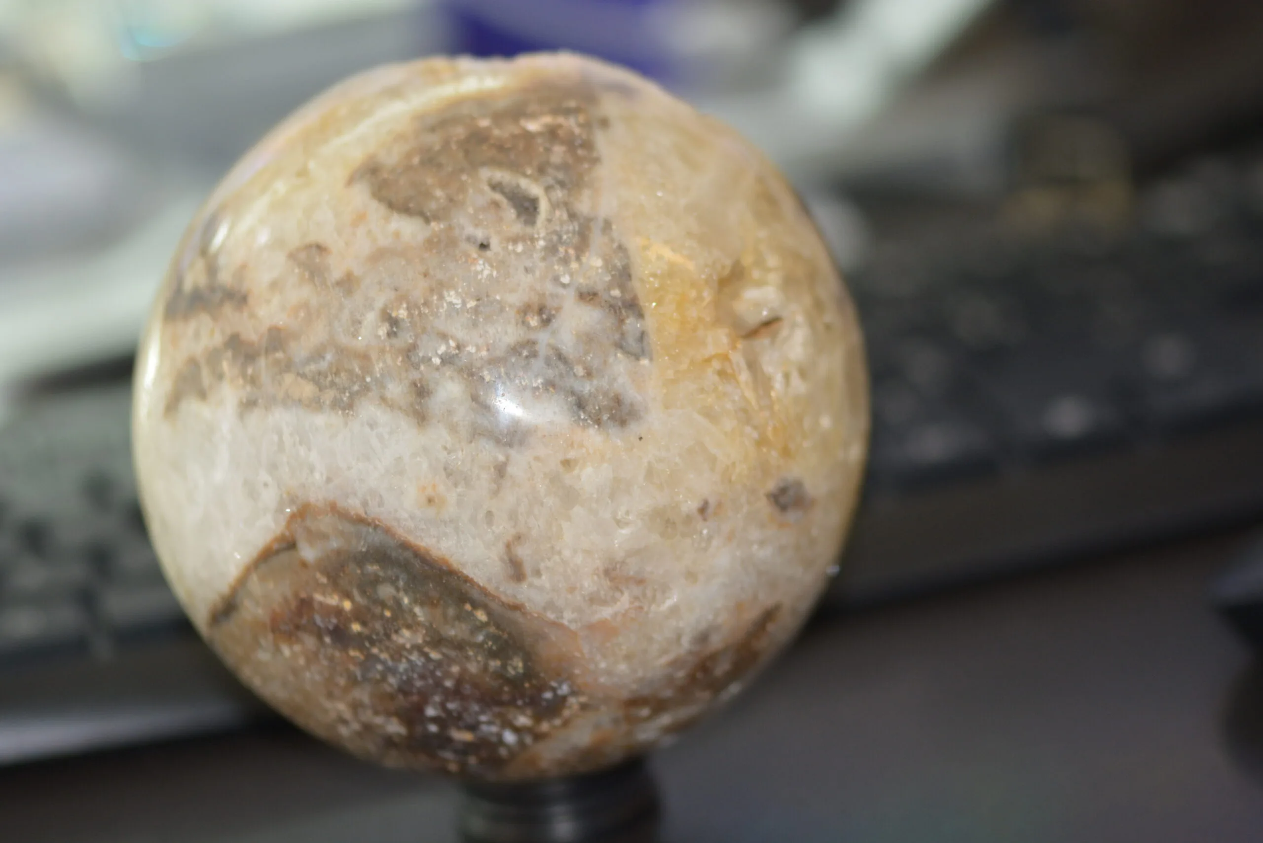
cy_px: 422
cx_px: 632
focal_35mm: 158
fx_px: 5527
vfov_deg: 8.7
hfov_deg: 13.0
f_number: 3.2
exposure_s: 1/60
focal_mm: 105
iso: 500
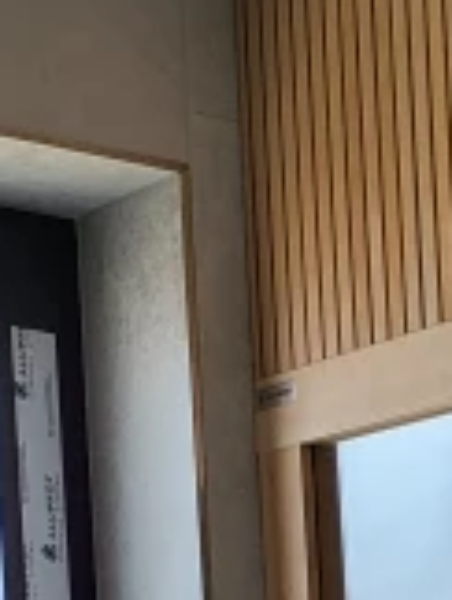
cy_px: 1133
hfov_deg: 8.8
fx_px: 2570
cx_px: 1197
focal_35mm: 148
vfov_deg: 12.1
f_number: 1.8
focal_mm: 5
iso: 40
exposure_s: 1/120
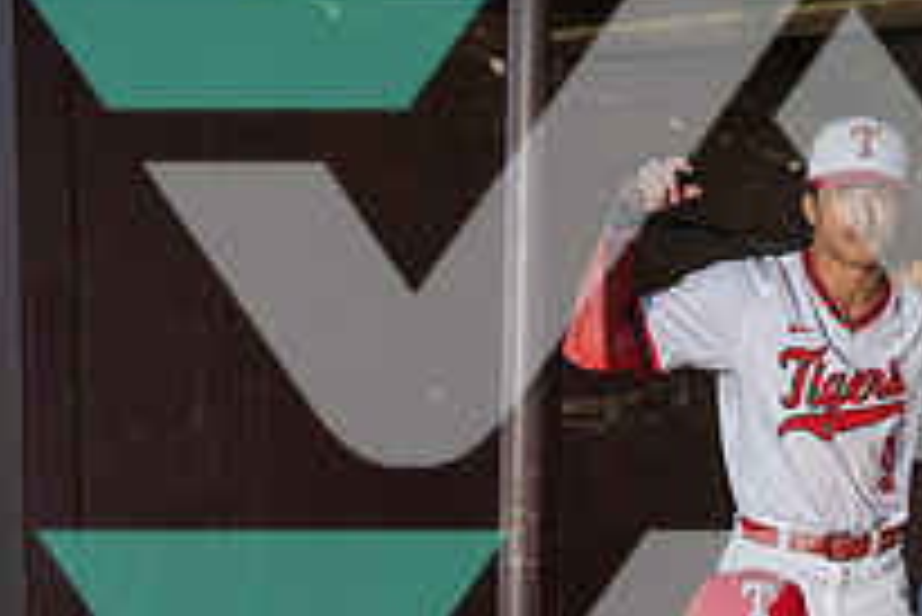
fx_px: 2537
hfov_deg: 19.1
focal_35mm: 99
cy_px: 771
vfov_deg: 13.4
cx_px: 1183
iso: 80
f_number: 5.6
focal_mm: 35
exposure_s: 1/250
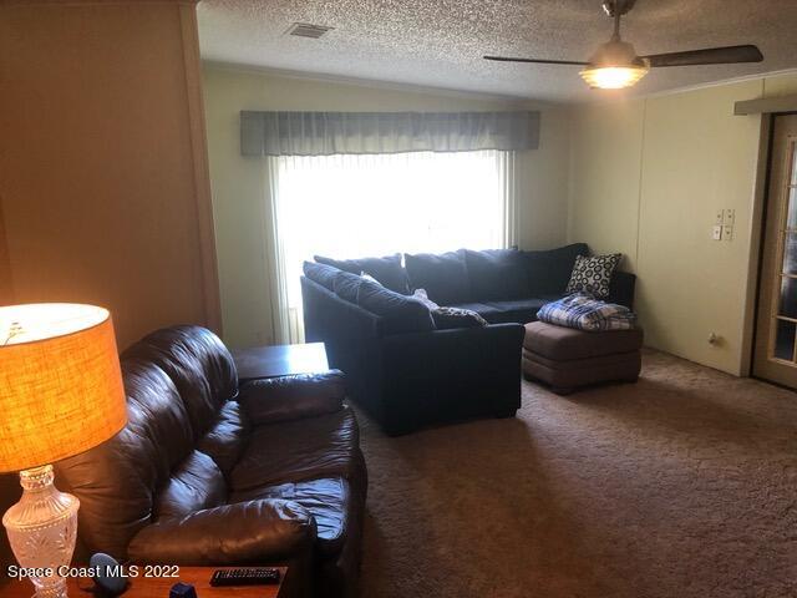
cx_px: 398
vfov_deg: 49.7
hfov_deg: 63.4
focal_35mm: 28
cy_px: 299
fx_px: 645
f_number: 1.8
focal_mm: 3.99
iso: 40
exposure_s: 1/15
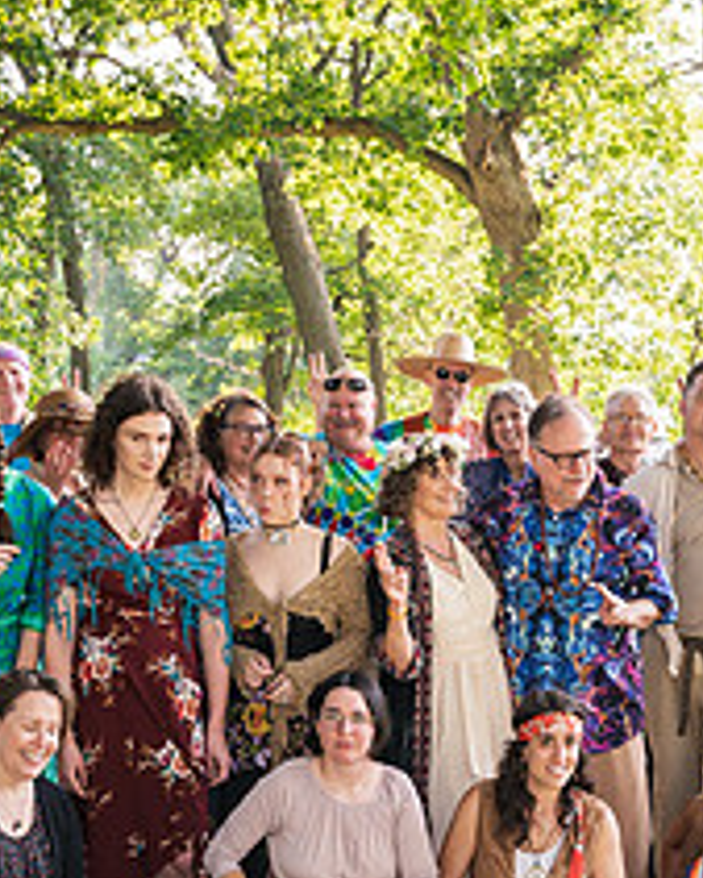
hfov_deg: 22.6
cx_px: 528
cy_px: 682
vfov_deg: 27.8
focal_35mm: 67
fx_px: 1741
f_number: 5.6
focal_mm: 26
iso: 800
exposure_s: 1/250
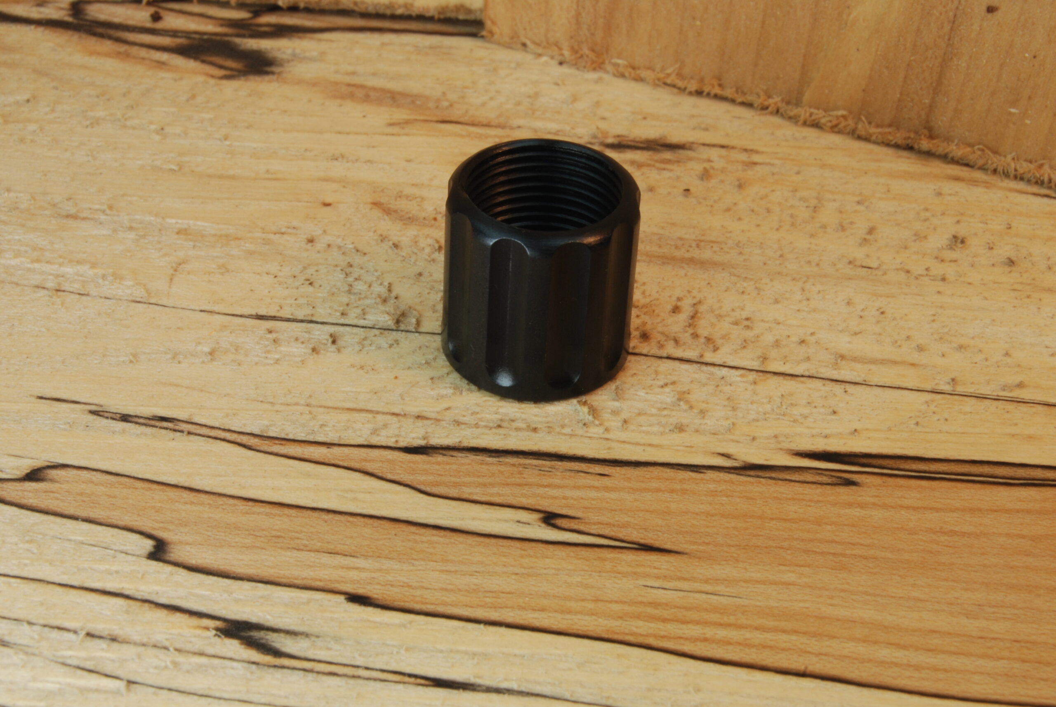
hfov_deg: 24.6
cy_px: 354
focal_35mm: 82
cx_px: 528
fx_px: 2423
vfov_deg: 16.6
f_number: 22
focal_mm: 55
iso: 200
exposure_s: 1/13
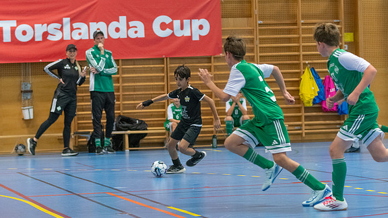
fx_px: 1399
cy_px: 99
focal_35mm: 136
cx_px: 195
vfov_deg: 8.9
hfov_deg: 15.8
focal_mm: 86
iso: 8000
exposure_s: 1/500
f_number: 2.8
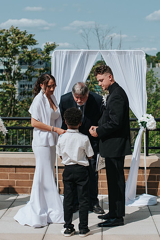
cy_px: 103
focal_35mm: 86
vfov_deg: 23.7
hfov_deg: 15.9
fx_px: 571
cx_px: 95
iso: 100
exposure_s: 1/2000
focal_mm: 50
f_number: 3.2
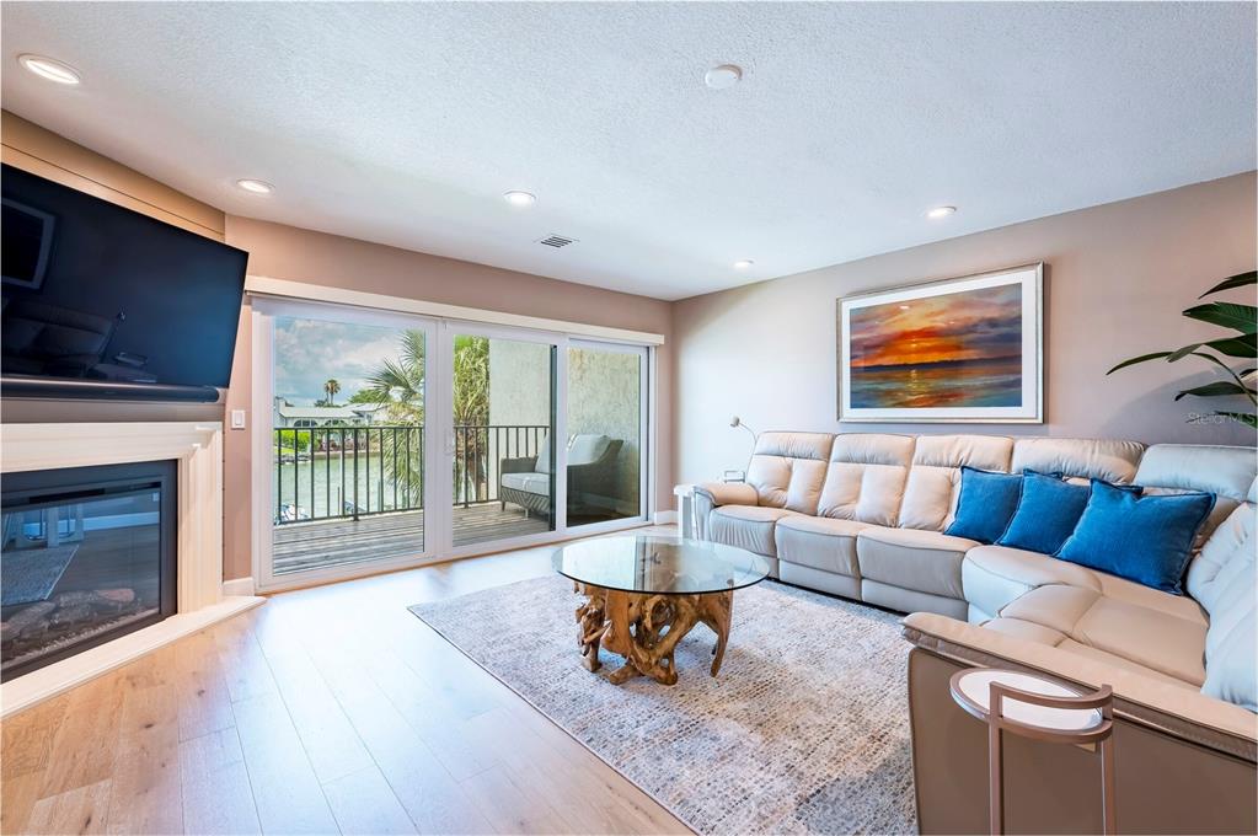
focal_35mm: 16
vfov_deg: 75.4
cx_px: 629
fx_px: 541
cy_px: 418
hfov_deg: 98.6
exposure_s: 1/200
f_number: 8
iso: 250
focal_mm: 15.5
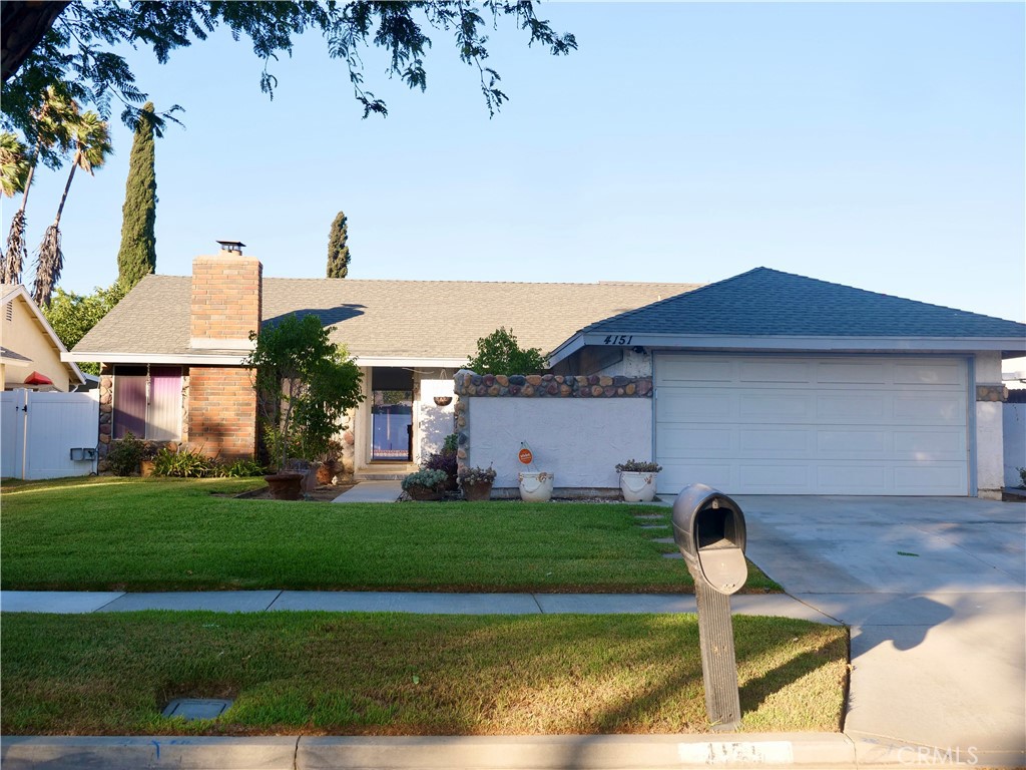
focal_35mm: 36
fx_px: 1067
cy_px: 385
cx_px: 513
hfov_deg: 51.4
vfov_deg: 39.7
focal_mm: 18
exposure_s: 1/200
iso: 200
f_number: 4
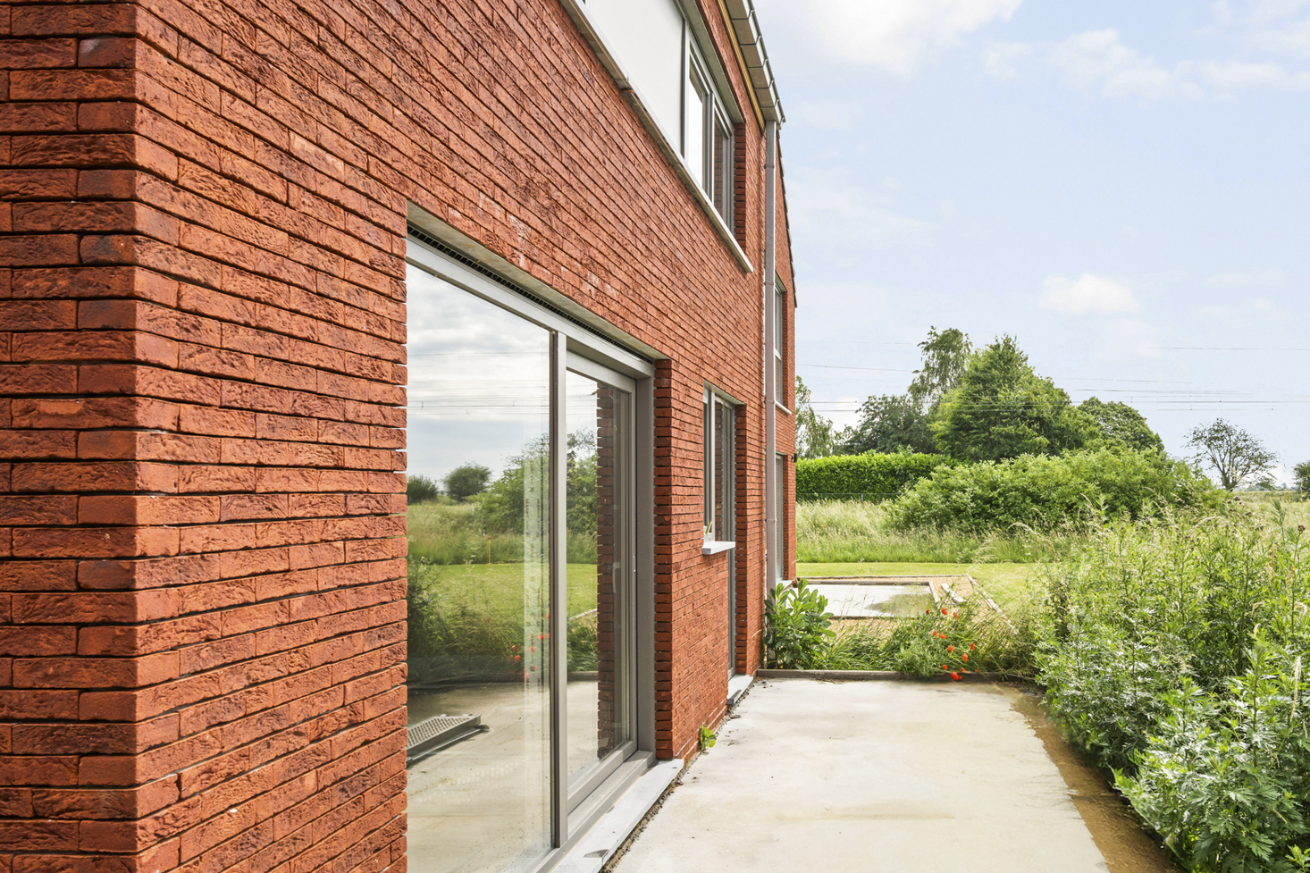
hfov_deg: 63.9
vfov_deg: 46.4
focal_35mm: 28
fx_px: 1019
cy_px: 470
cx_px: 865
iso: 100
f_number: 8
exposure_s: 1/160
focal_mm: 19
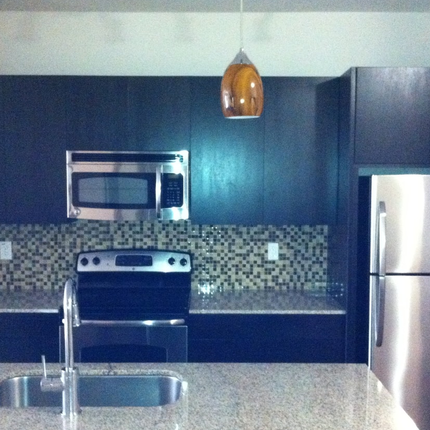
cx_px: 207
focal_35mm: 50
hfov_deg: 34.0
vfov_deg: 34.0
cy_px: 229
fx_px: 703
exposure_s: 1/15
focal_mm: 3.85
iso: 1000
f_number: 2.8
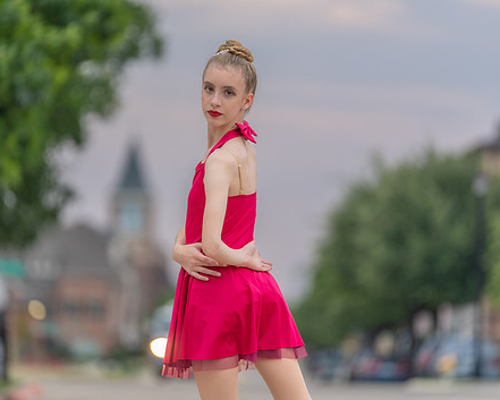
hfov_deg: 8.0
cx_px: 205
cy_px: 193
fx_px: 3597
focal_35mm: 243
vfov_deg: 6.4
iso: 200
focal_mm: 197
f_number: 2.8
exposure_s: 1/320
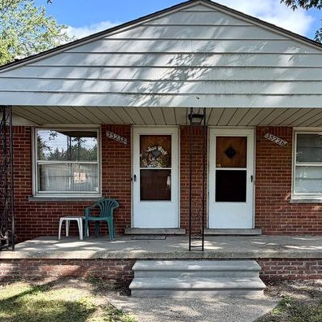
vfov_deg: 50.6
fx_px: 337
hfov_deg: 50.8
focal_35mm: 32
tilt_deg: -2.4
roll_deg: +0.0
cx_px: 194
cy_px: 202
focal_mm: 2.22
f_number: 2.2
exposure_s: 1/368
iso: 50
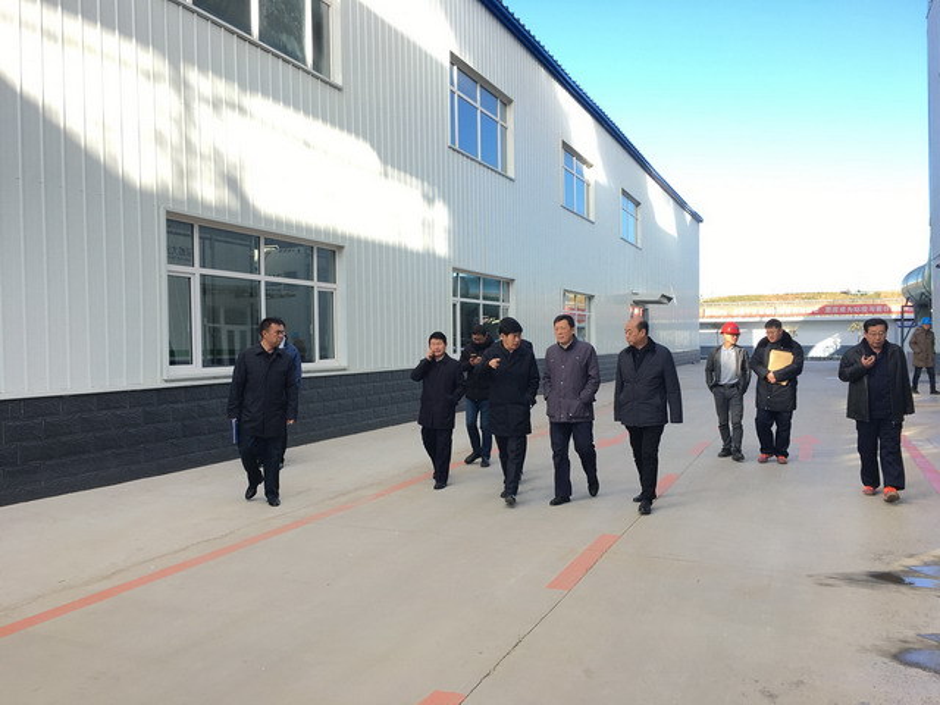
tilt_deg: -0.9
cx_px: 470
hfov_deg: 61.7
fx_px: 787
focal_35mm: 29
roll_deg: +0.2
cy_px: 352
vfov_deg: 48.2
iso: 25
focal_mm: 4.15
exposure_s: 1/333
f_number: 2.2
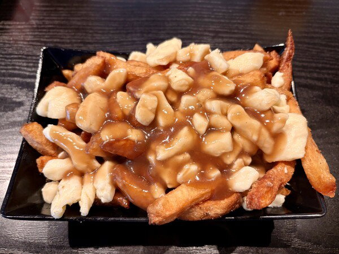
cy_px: 127
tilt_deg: -63.7
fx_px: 255
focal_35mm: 26
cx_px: 170
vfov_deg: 53.1
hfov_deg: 67.3
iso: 125
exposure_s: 1/70
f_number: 1.6
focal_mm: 5.96
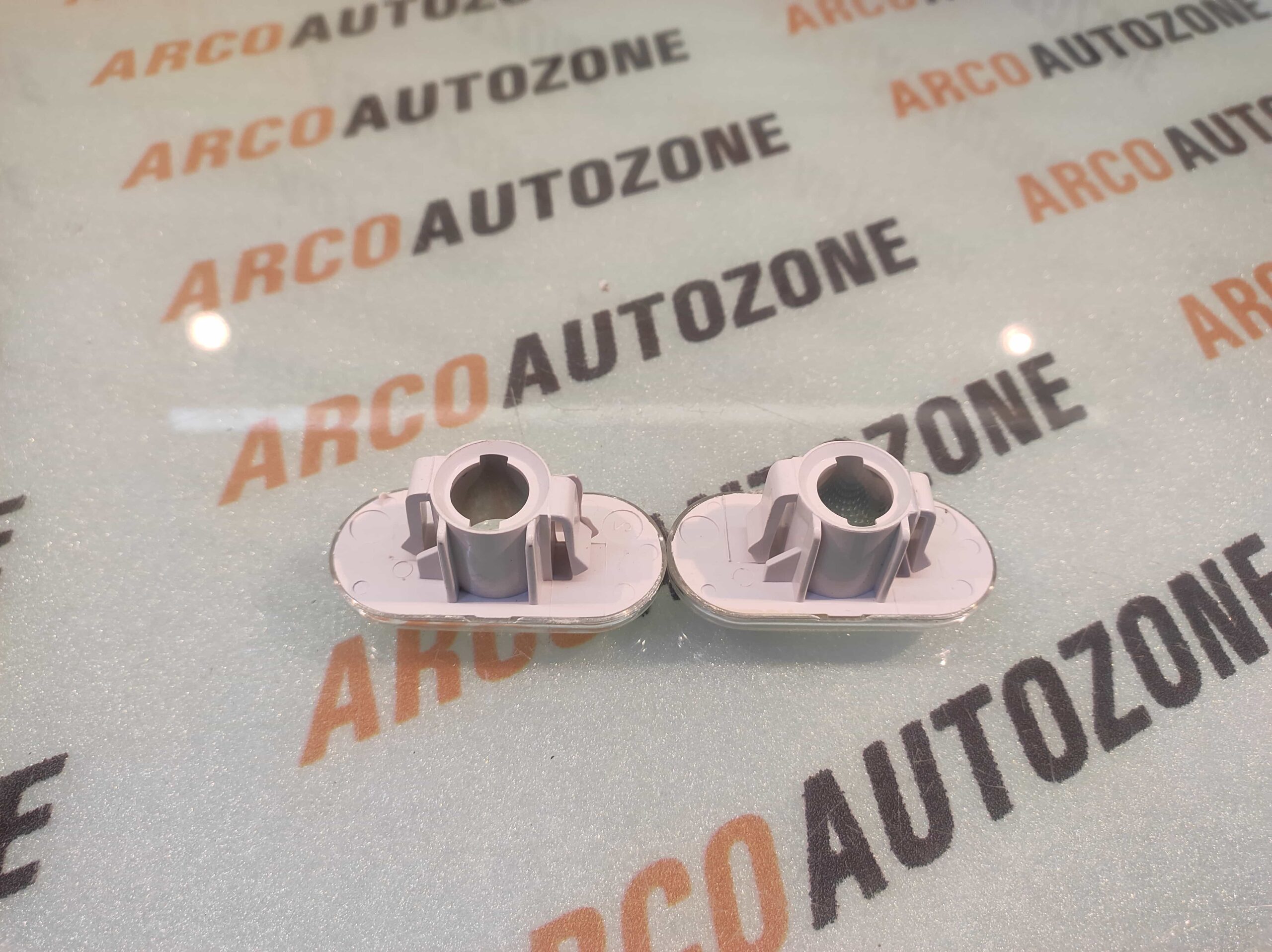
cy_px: 476
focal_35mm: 17
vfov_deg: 74.7
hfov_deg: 91.1
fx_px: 624
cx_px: 636
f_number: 1.79
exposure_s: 1/50
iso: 232
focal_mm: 4.74
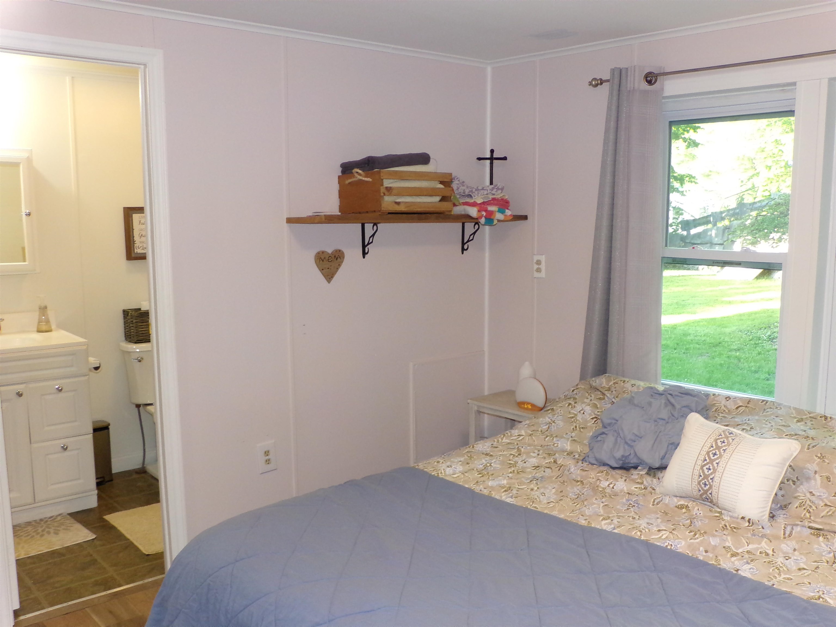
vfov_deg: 42.9
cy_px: 314
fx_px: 797
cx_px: 418
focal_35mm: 33
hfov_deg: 55.4
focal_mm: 5.9
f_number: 3.4
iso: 200
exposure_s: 1/34
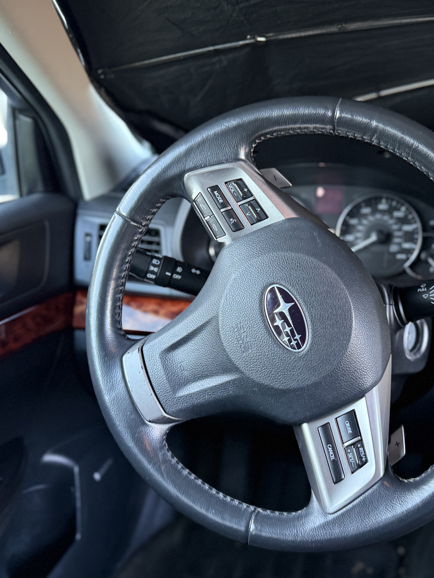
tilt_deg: -17.2
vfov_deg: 55.3
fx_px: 552
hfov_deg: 42.6
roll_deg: +1.9
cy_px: 286
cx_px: 271
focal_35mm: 33
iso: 320
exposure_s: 1/60
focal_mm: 6.76
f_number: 1.78
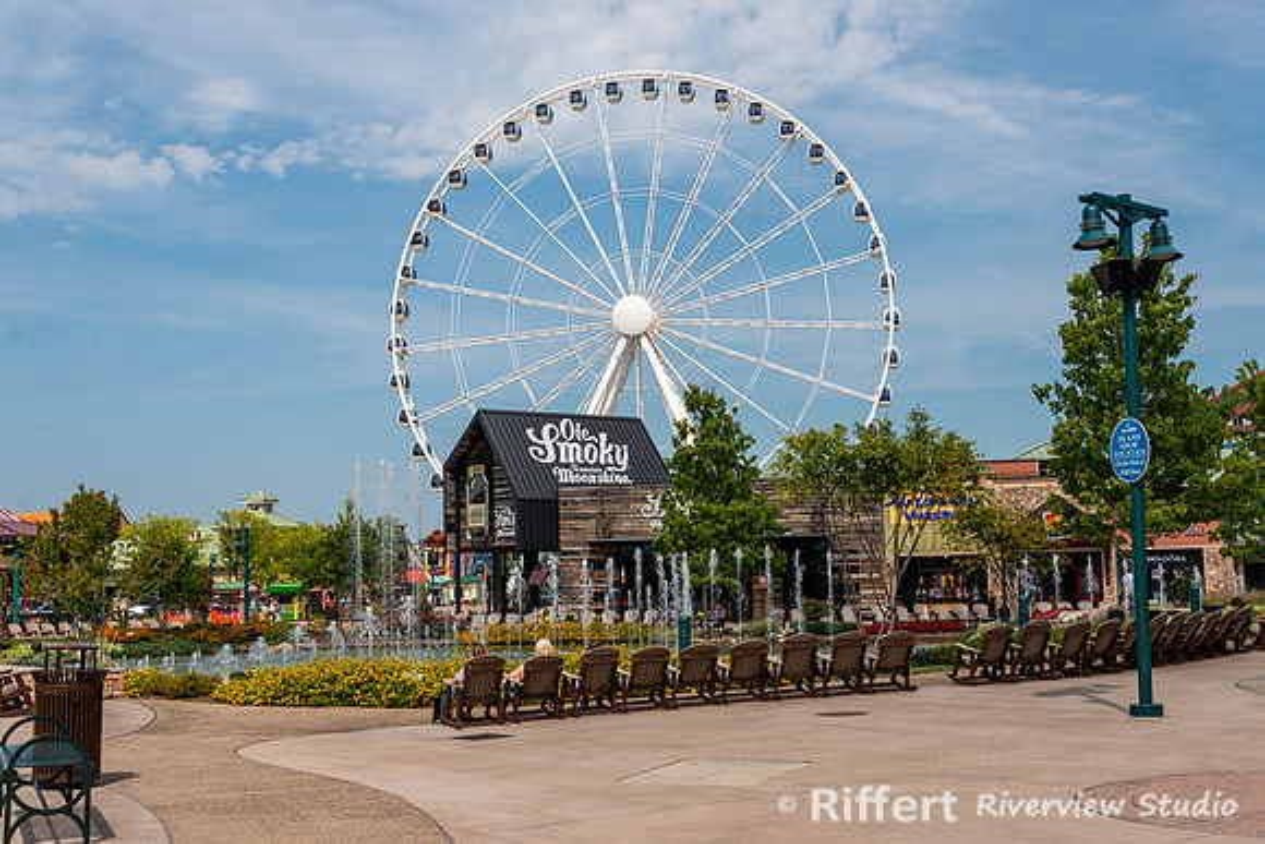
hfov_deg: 45.6
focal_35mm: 43
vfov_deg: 31.3
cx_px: 632
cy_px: 422
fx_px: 1506
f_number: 7.1
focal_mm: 42
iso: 100
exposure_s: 1/500
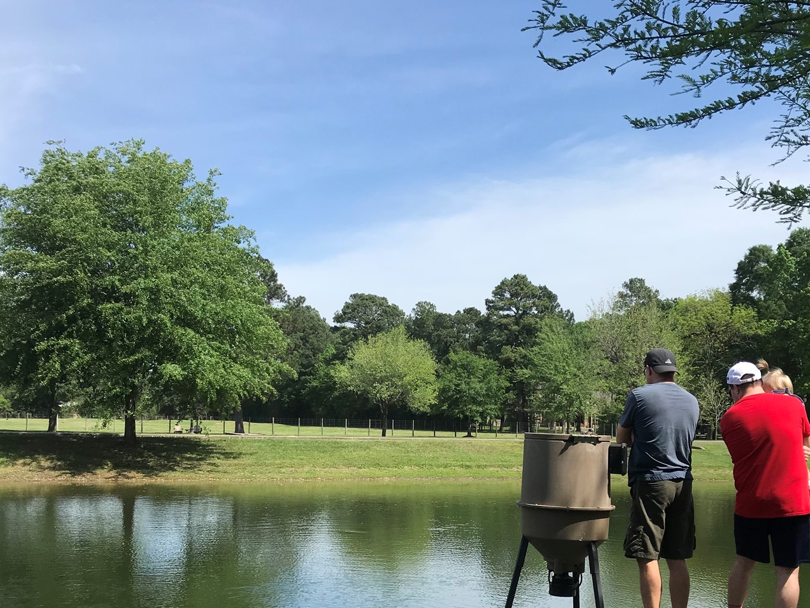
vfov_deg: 33.8
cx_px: 442
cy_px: 434
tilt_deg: +0.2
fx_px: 983
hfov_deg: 44.7
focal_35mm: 42
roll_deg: -0.8
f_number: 1.8
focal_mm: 3.99
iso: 20
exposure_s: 1/2128
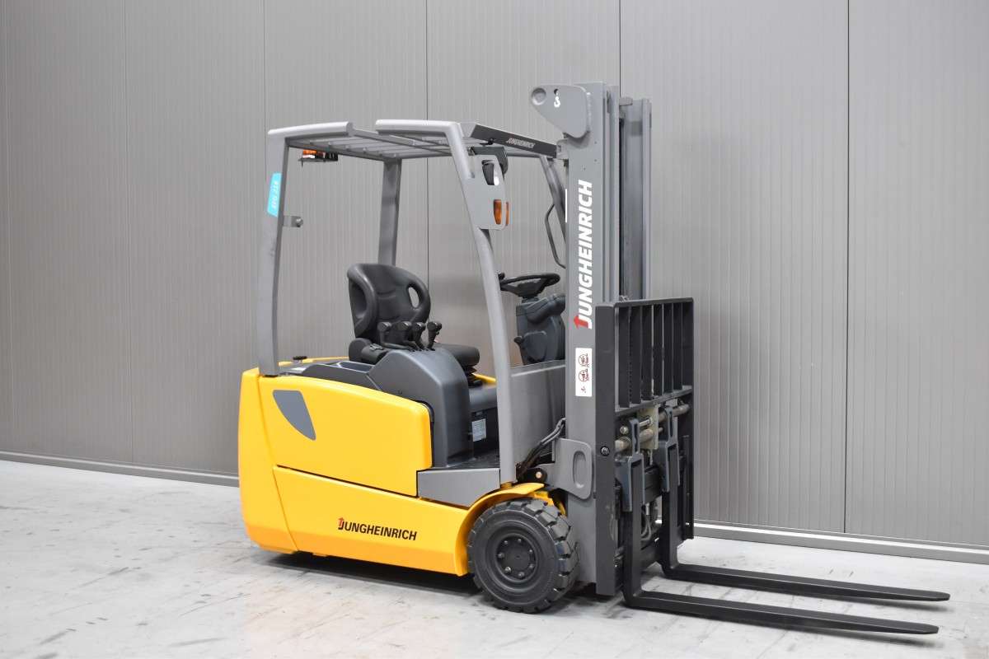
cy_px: 330
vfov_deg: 34.2
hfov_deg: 49.6
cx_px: 494
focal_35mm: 39
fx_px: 1071
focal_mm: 26
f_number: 5
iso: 1600
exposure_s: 1/30
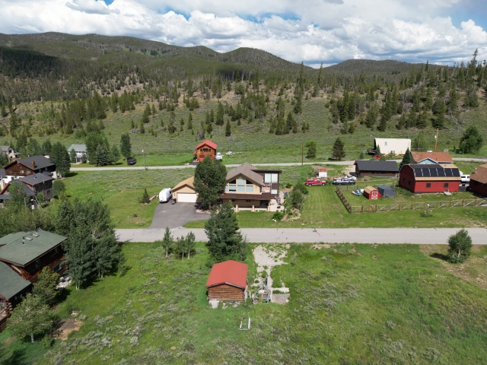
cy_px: 182
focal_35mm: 24
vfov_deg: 56.8
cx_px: 244
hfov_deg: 71.6
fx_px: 338
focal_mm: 6.72
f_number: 1.7
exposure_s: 1/4000
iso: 140
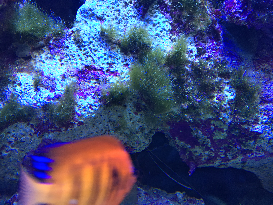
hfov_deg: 61.7
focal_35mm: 29
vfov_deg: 48.2
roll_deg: -2.4
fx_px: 229
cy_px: 102
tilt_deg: -24.3
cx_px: 136
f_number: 2.2
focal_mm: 4.15
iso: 50
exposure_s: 1/30
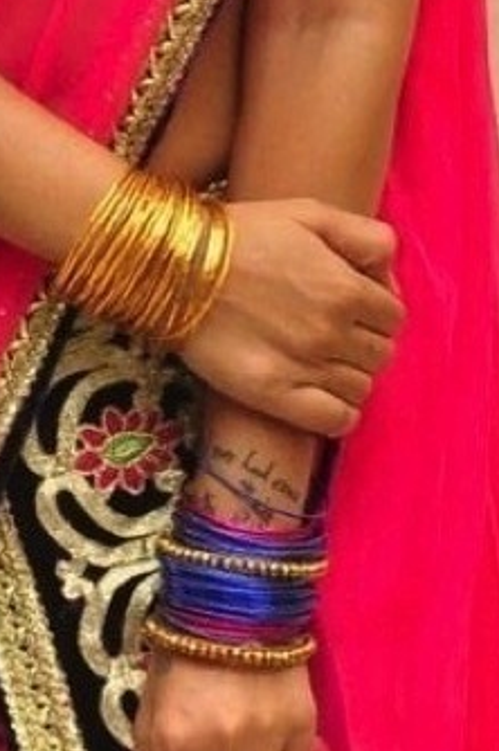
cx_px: 238
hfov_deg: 5.6
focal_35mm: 243
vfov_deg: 8.5
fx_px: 5062
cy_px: 454
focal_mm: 30
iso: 1600
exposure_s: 1/125
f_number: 7.1
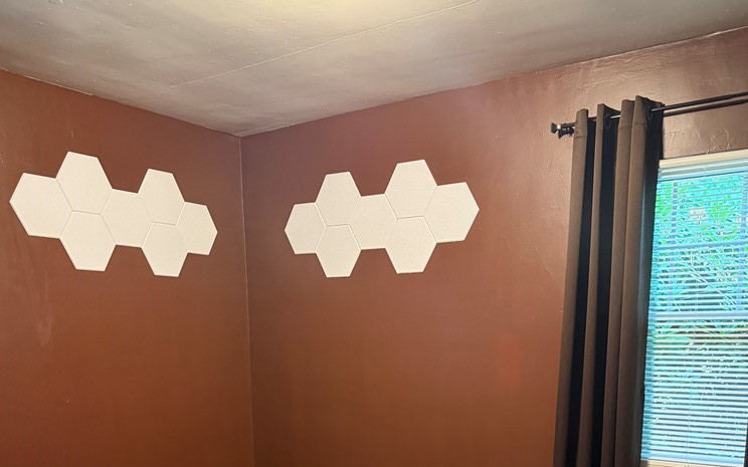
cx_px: 370
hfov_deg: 55.3
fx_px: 713
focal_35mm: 35
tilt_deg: -9.0
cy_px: 449
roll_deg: +0.3
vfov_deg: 33.7
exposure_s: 1/40
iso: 640
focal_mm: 6.76
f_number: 1.78
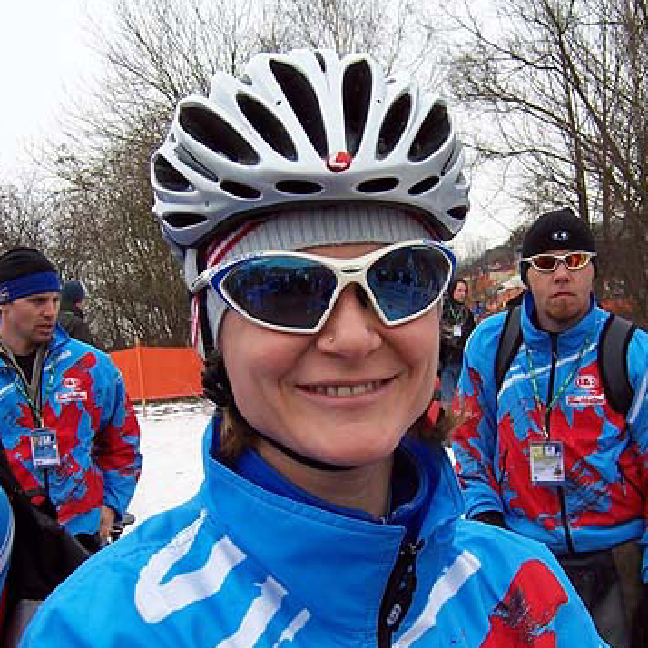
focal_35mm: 49
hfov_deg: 34.6
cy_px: 398
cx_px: 358
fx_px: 1038
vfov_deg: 34.5
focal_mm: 5.5
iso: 80
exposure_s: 1/125
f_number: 3.4
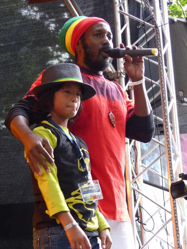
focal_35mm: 91
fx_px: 655
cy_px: 131
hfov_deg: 16.2
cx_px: 95
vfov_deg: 21.5
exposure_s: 1/60
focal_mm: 15.5
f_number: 2.8
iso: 320
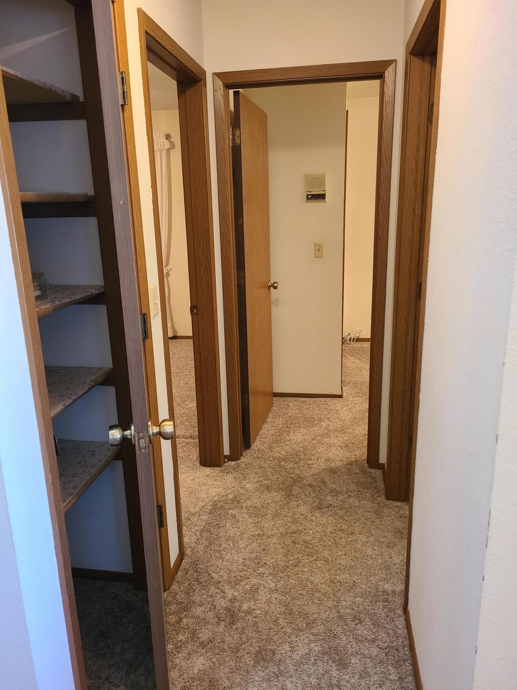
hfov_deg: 53.1
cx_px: 258
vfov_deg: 67.3
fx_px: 518
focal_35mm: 26
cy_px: 345
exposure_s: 1/40
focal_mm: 5.4
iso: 400
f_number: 1.8
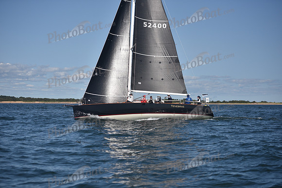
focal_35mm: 70
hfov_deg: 28.8
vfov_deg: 19.5
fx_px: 548
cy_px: 94
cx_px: 141
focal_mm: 70
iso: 250
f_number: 3.2
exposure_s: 1/4000
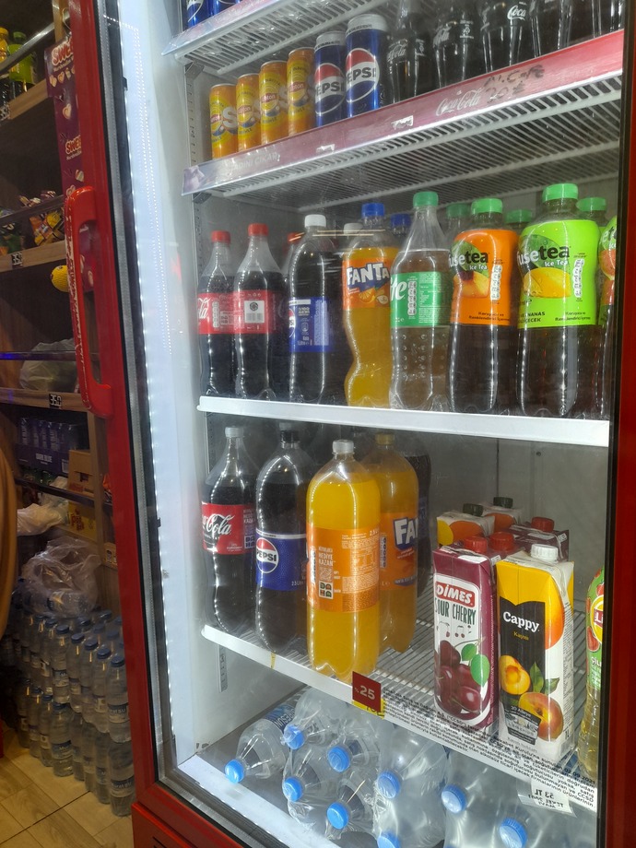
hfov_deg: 54.9
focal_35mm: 25
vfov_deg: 69.4
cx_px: 318
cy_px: 424
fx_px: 612
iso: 125
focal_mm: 4.6
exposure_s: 1/60
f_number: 2
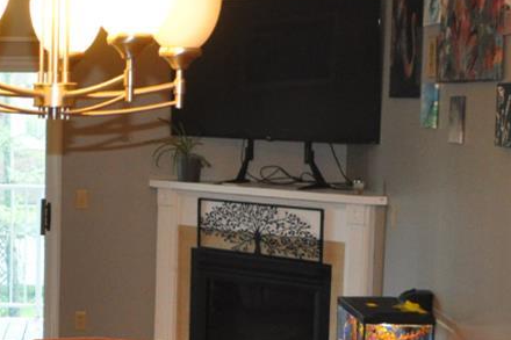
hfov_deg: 21.2
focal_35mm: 92
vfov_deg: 14.8
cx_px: -29
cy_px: 233
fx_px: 1305
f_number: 3.5
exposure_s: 1/60
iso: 800
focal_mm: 18
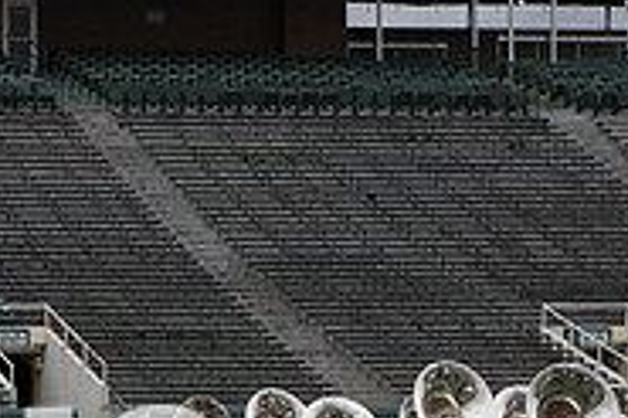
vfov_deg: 6.2
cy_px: 566
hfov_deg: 9.3
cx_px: -31
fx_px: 3834
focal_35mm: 220
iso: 640
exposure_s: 1/3200
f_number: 5.6
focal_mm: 70
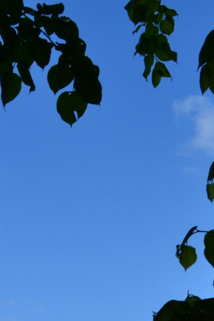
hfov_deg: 10.7
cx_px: -31
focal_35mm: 126
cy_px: 516
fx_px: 1123
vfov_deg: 14.8
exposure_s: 1/400
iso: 400
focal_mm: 26
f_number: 11
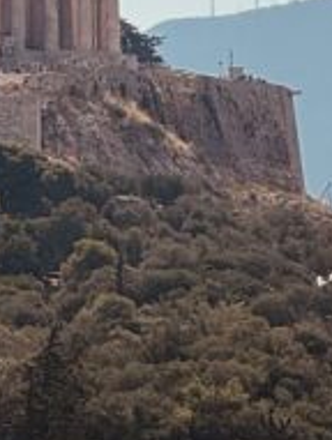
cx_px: -320
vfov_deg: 4.8
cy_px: -194
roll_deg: +0.8
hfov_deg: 3.6
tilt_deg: +7.8
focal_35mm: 412
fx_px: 5251
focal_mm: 9
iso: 20
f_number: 2.8
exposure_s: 1/2320
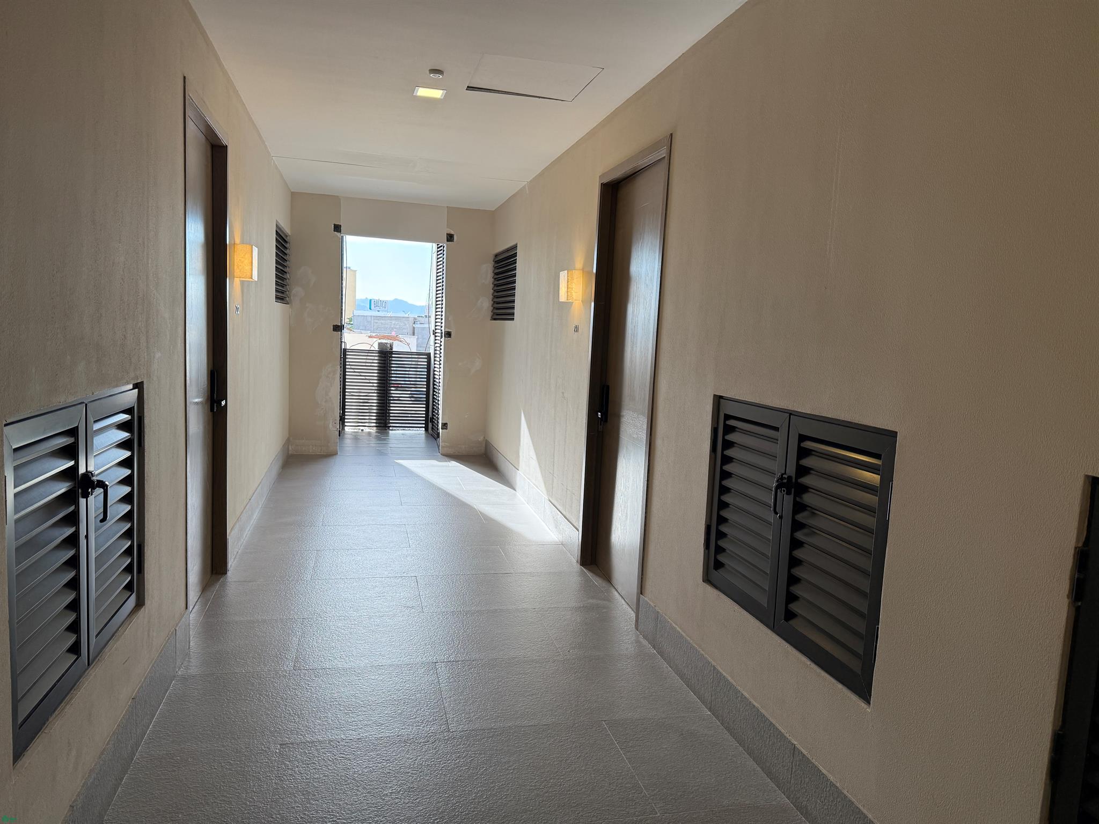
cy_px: 412
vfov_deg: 56.8
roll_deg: -3.5
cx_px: 550
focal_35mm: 24
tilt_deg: -6.5
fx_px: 762
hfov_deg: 71.6
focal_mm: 6.76
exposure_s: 1/430
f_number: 1.78
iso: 100
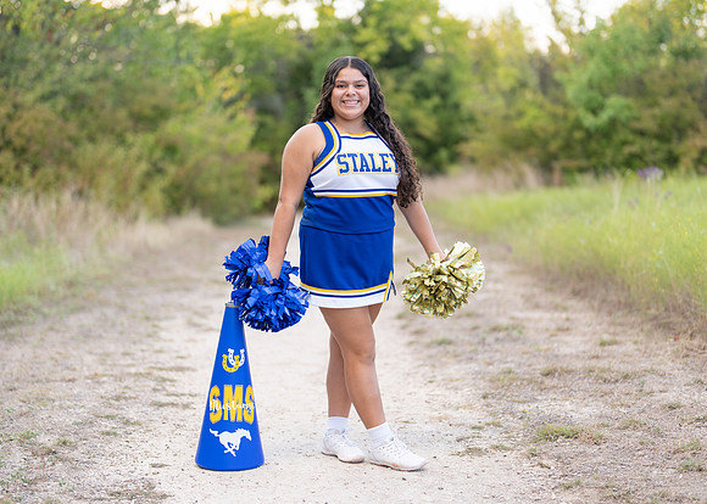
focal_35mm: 62
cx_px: 353
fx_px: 1250
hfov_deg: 31.6
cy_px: 258
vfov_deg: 22.8
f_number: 1.2
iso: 100
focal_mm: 50
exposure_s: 1/500
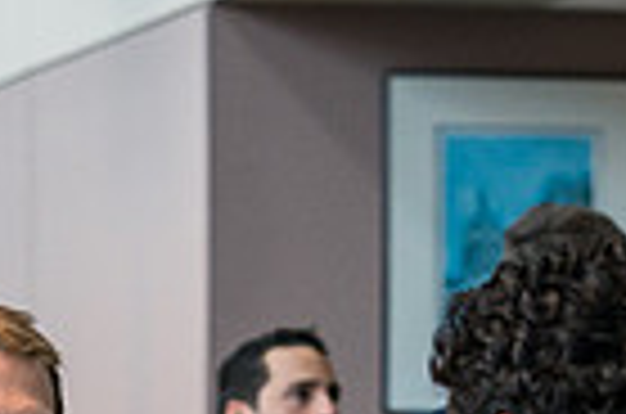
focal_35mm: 293
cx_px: -135
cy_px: 826
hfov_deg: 7.0
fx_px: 5083
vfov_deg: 4.6
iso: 3200
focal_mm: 70
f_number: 3.5
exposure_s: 1/125
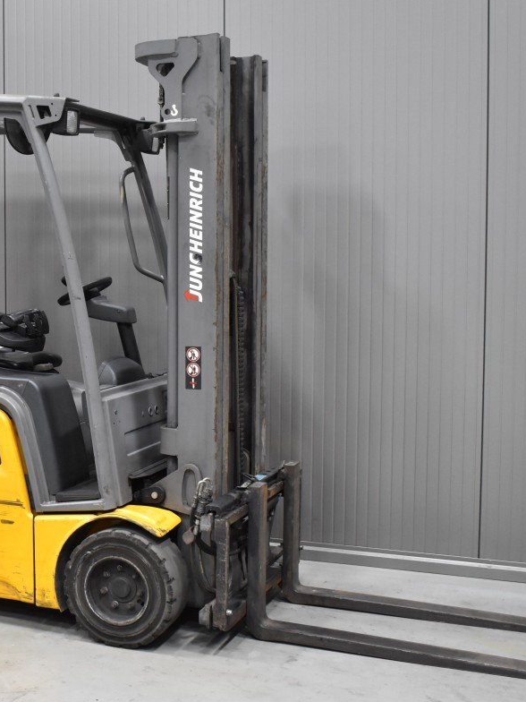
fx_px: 1074
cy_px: 345
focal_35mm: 53
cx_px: 62
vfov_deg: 36.2
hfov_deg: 26.7
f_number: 5
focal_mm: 24
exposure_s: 1/50
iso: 1600
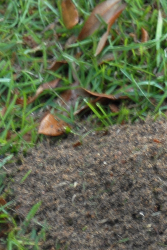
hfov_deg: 3.6
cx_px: 214
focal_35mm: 381
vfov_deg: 5.4
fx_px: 2652
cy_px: 182
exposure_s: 1/10
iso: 200
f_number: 5.3
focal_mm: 95
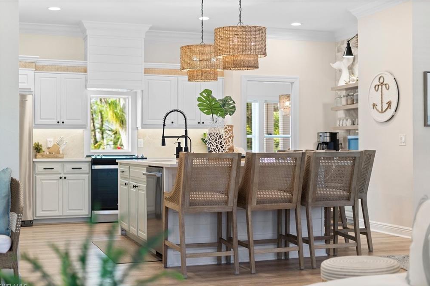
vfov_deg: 26.5
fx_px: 609
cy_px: 145
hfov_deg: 38.9
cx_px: 217
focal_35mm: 51
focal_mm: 50
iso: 800
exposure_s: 1/250
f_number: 2.5
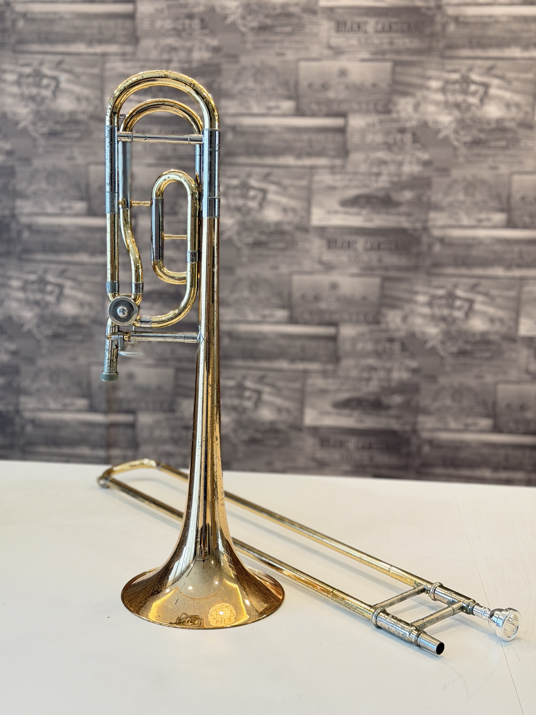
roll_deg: -0.3
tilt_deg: -9.7
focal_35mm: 48
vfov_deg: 39.7
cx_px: 268
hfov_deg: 30.3
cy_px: 358
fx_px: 991
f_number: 1.78
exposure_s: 1/100
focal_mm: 6.76
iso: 250
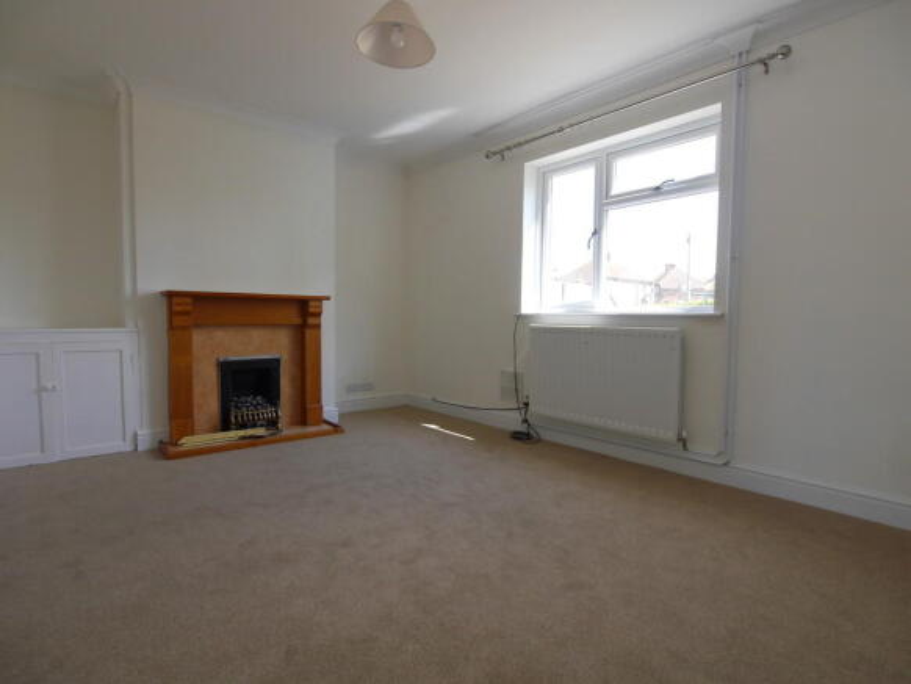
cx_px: 456
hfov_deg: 87.7
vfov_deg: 71.6
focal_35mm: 18
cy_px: 342
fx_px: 474
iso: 160
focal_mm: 9
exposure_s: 1/160
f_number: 4.5
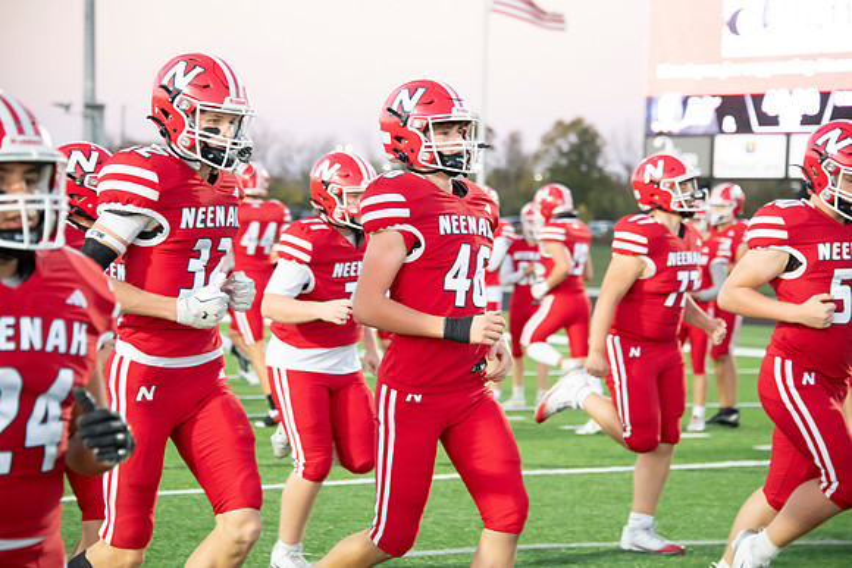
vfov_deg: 11.0
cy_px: 284
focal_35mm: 125
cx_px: 426
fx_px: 2959
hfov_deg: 16.4
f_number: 5.6
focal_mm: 125
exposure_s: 1/500
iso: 8000
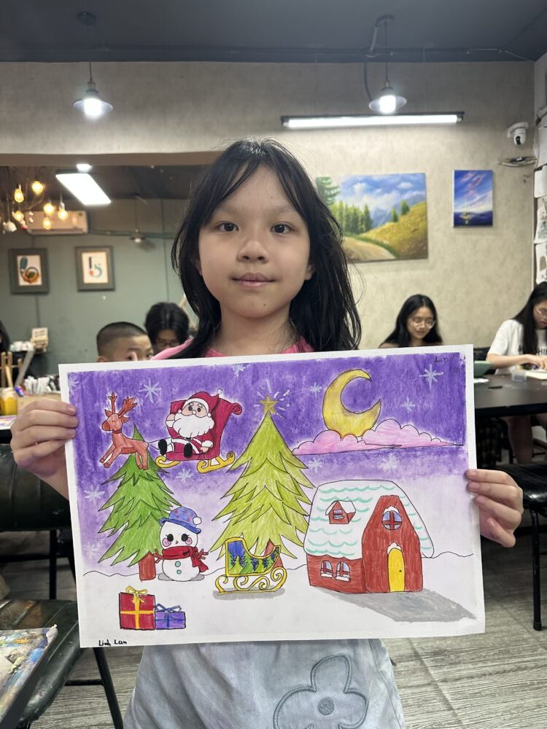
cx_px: 274
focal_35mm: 24
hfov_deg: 56.8
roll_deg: +1.8
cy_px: 364
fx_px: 506
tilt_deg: -4.9
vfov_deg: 71.6
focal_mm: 6.86
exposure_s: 1/100
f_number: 1.78
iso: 200
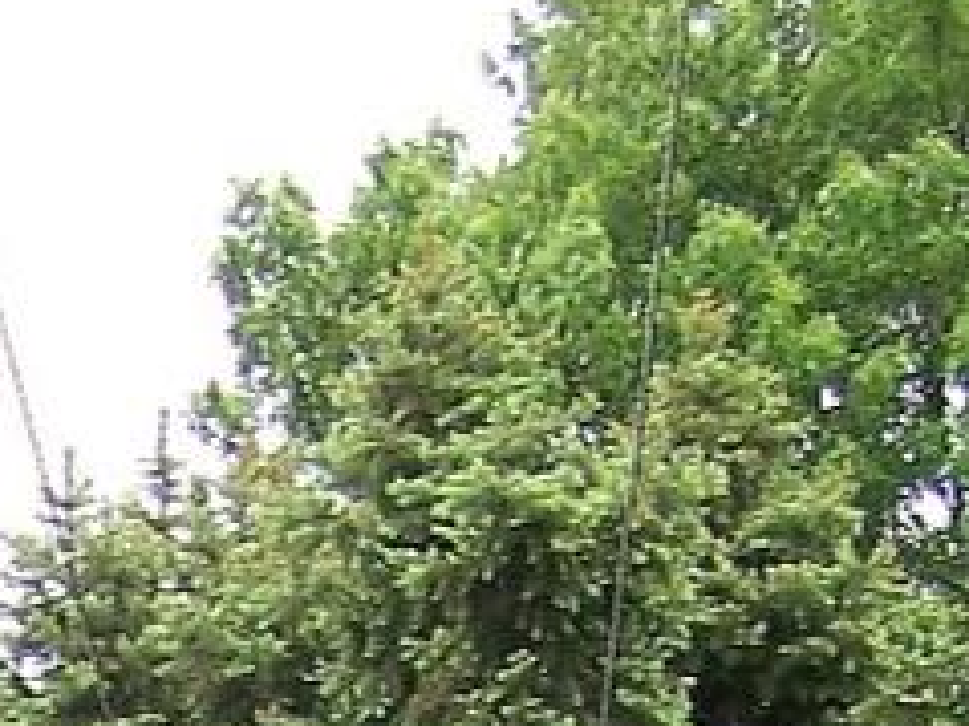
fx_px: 6407
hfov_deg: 8.6
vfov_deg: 6.0
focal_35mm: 229
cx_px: -199
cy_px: 2133
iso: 80
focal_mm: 6.3
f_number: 2.8
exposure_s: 1/100
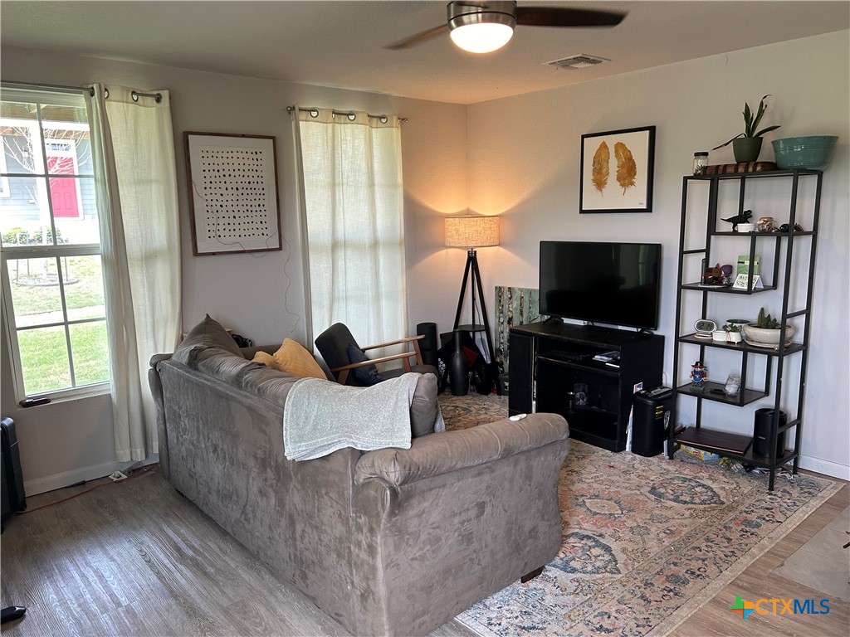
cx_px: 425
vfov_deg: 53.1
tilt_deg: -9.6
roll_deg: +2.3
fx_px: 638
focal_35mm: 26
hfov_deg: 67.3
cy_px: 318
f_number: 1.5
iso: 100
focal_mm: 5.7
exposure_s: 1/120
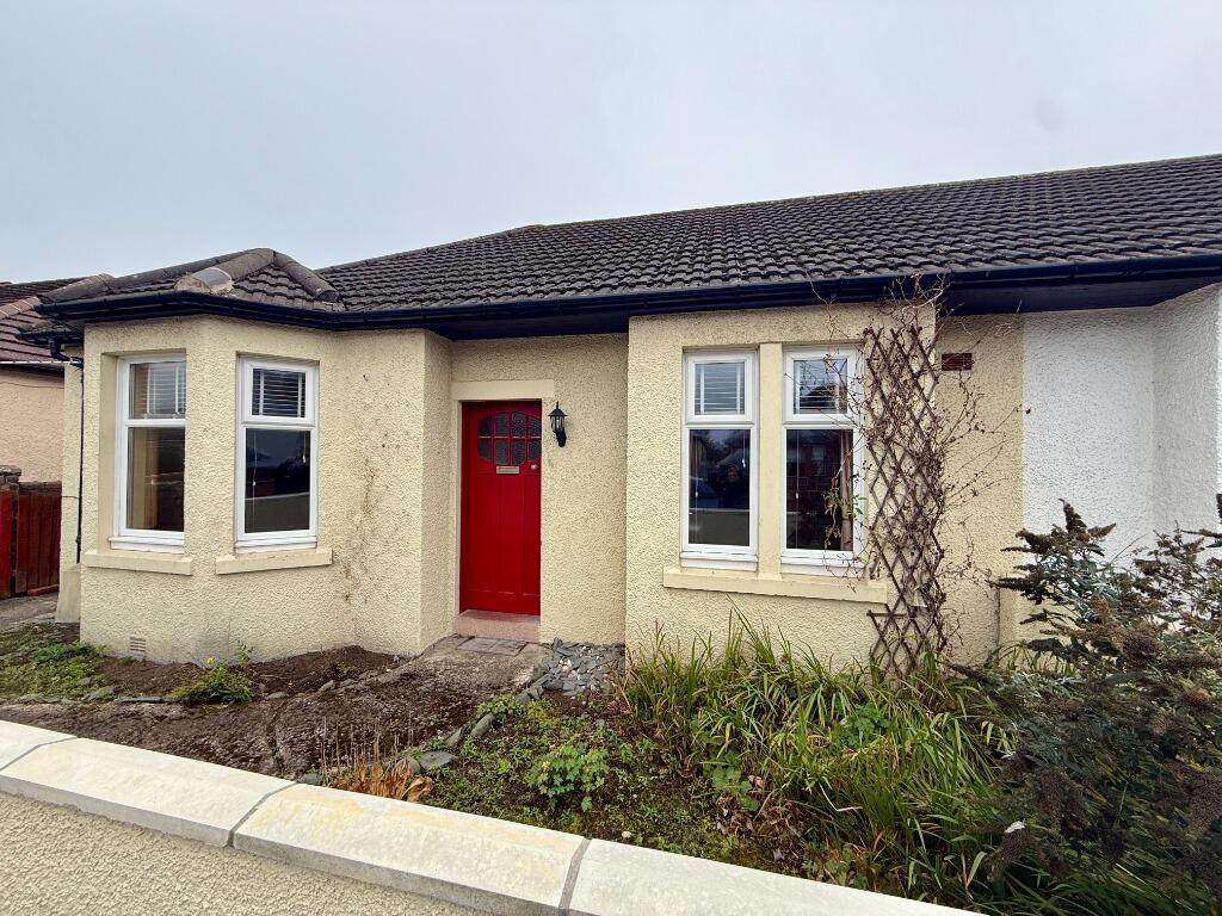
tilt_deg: +1.2
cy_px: 458
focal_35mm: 14
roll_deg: -1.2
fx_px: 494
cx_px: 611
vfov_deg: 85.7
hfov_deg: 102.1
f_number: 2.2
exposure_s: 1/349
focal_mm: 2.22
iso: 50
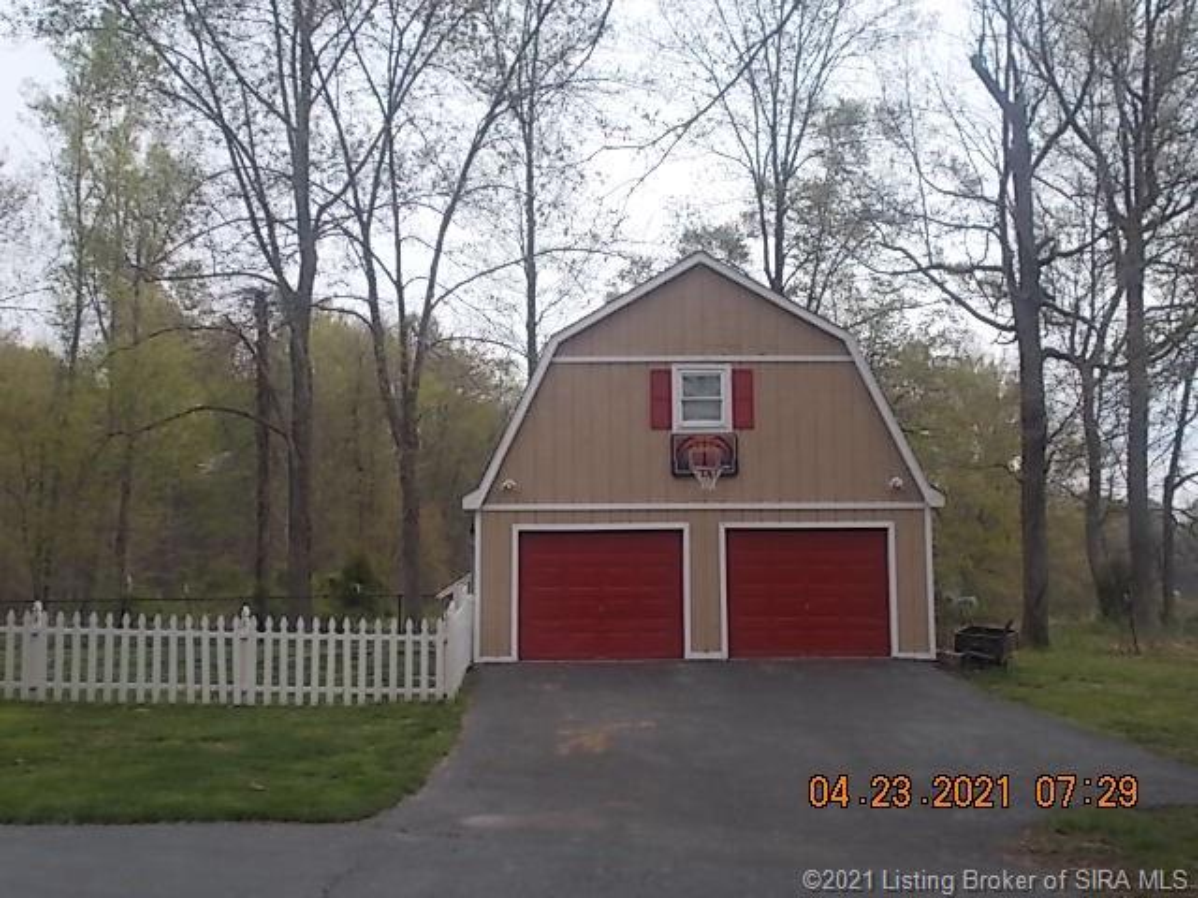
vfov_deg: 32.9
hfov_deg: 42.9
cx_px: 599
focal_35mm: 44
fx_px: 1523
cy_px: 449
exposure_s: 1/100
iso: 80
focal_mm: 7.9
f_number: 4.2
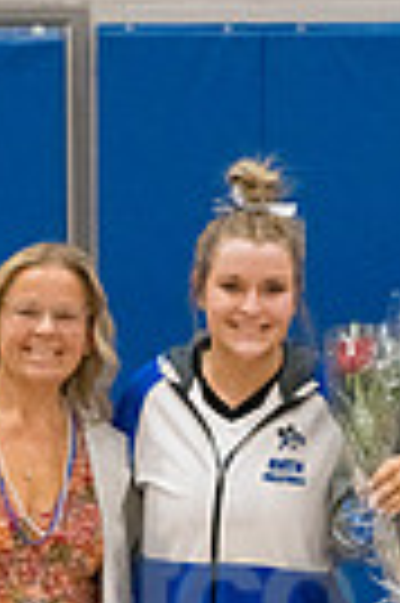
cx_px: 247
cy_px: 657
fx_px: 5714
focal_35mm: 342
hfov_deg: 4.0
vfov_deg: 6.0
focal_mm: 102
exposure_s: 1/500
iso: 5000
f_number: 5.6
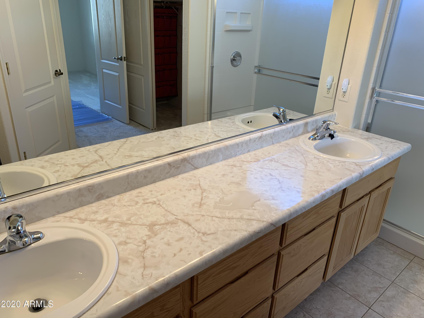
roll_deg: -2.2
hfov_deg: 67.3
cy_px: 159
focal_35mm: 26
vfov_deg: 53.1
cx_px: 212
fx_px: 318
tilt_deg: -24.0
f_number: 1.8
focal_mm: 4.25
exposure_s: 1/60
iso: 80
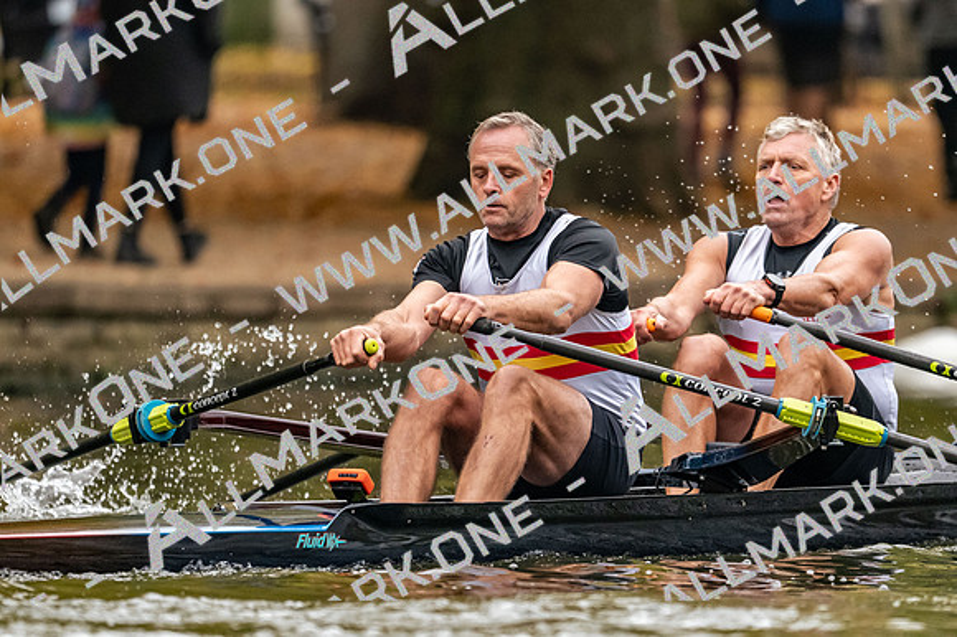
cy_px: 318
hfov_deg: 3.4
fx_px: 15940
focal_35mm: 600
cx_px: 478
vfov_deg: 2.3
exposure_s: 1/2500
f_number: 4.5
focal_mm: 400
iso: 3200
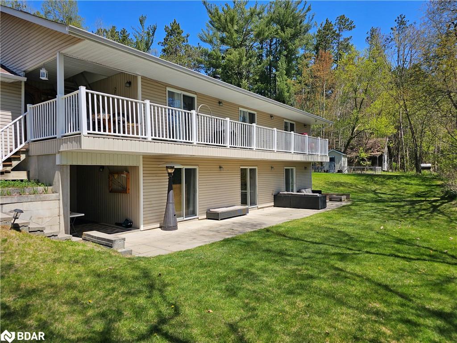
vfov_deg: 58.9
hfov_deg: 73.9
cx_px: 228
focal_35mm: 23
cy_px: 172
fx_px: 304
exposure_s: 1/845
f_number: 1.7
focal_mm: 6.3
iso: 10
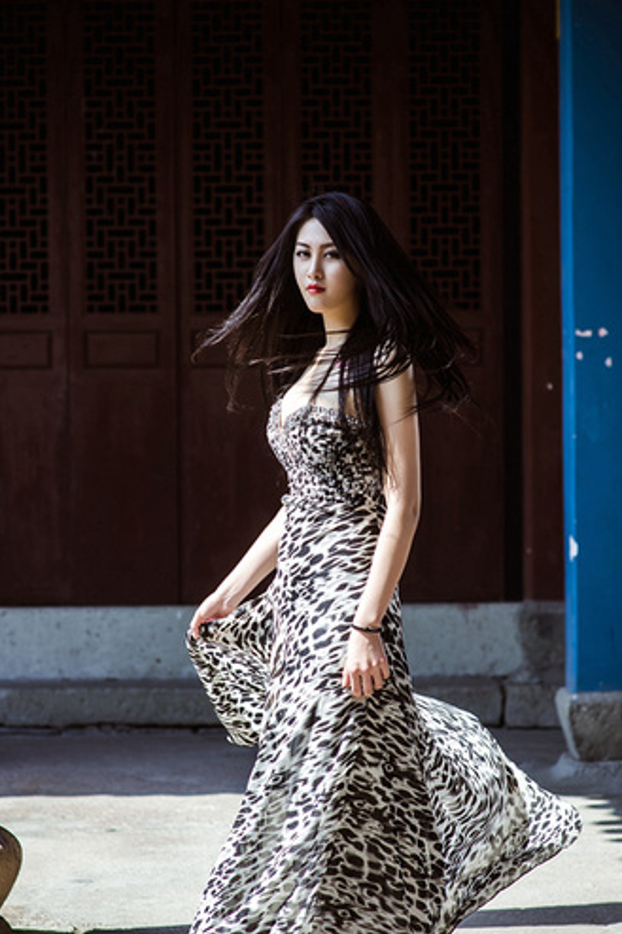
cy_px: 512
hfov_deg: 10.6
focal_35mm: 129
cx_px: 302
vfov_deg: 15.9
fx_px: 3345
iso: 200
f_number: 2.8
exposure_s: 1/640
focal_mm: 85
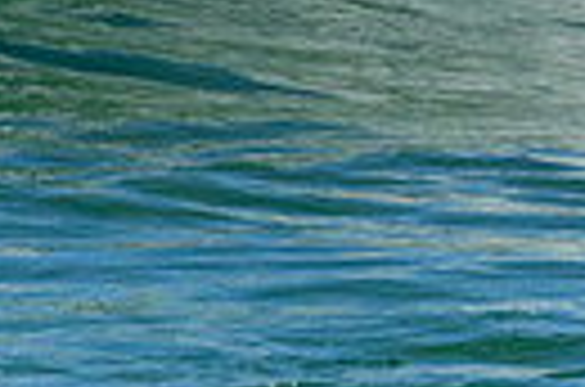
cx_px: 913
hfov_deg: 0.4
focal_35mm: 4929
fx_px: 79901
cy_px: -244
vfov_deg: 0.3
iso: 900
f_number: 11
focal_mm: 800
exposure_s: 1/2000
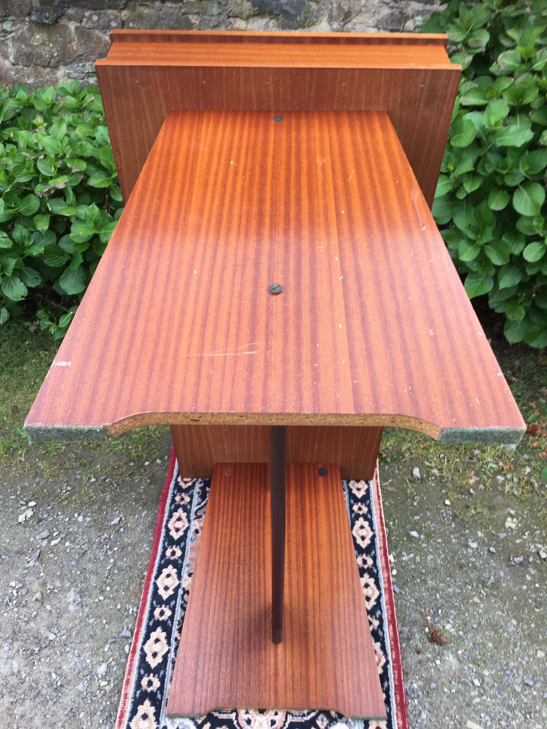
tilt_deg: -41.4
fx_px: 611
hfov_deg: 48.2
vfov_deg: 61.7
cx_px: 274
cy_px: 364
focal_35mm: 29
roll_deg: -1.6
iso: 40
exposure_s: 1/100
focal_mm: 4.15
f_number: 2.2
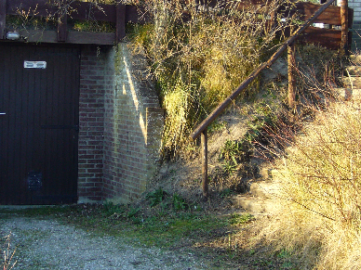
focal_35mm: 104
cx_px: 112
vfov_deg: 14.2
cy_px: 65
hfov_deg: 18.8
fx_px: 1085
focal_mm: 10.4
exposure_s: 1/125
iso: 100
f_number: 3.8
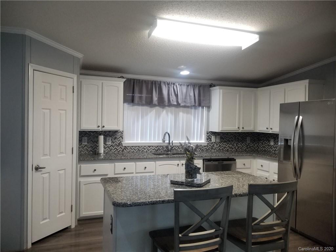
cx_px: 168
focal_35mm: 26
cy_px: 126
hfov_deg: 67.3
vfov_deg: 53.1
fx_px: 252
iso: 200
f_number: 1.7
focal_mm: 4.25
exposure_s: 1/60
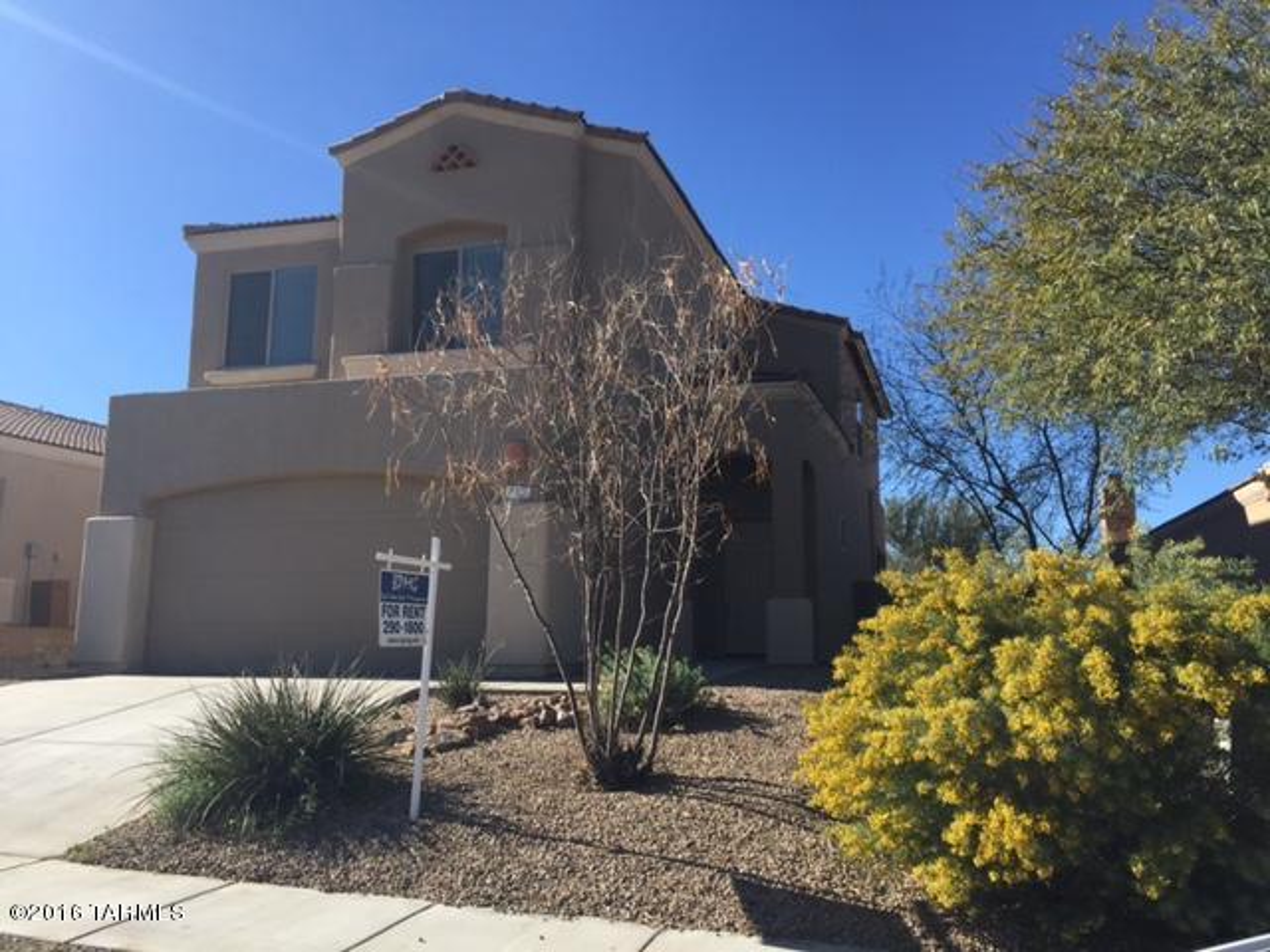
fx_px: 1064
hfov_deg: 61.7
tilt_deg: +8.7
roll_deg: -1.0
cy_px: 476
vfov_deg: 48.2
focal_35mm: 29
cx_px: 635
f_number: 2.2
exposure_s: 1/1464
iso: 32
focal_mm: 4.15
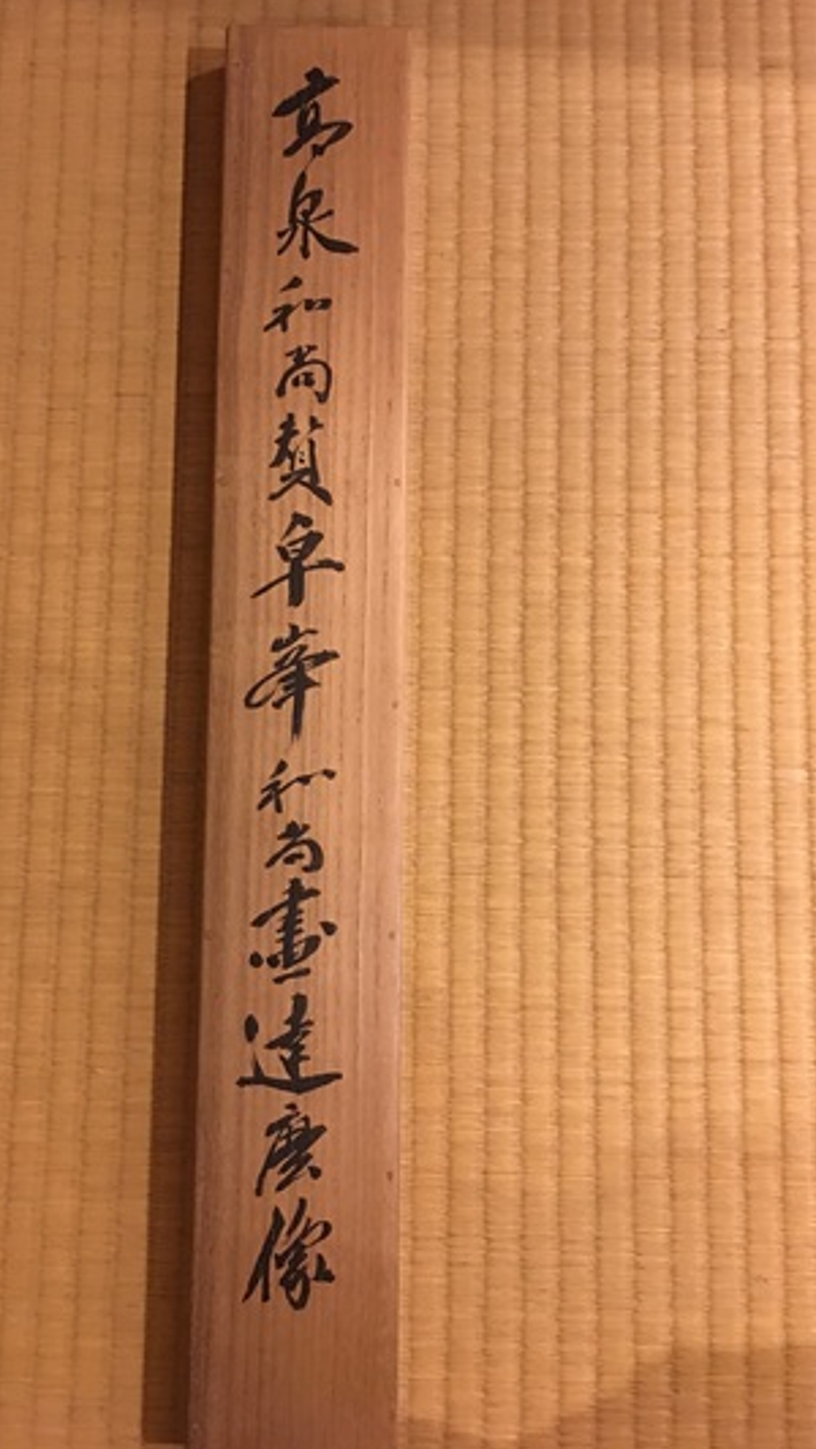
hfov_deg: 36.6
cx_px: 328
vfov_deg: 61.0
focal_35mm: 32
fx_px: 1230
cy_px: 723
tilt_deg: -83.1
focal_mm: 4.15
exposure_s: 1/4
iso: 100
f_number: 2.2
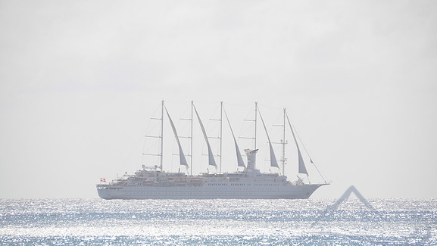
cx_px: 218
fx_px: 3651
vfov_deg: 3.9
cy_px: 142
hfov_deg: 6.8
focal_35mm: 315
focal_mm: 200
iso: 200
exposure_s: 1/800
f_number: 7.1
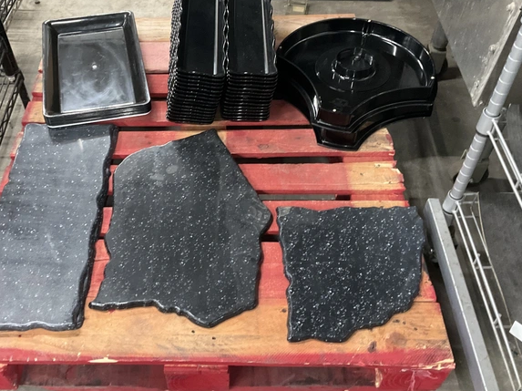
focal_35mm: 38
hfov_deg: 48.8
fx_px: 573
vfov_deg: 37.6
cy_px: 164
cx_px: 218
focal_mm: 3
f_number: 1.8
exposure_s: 1/30
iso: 320
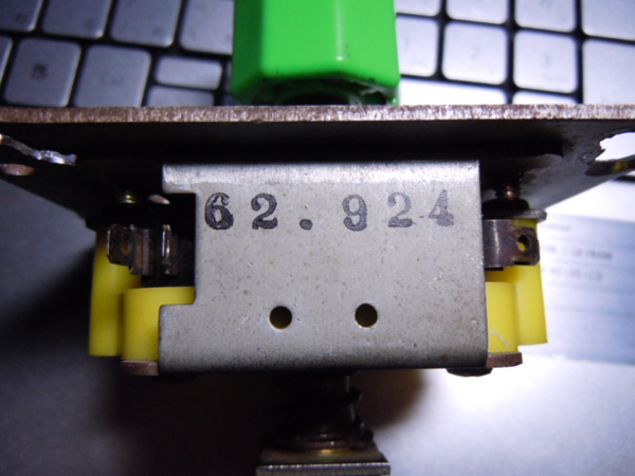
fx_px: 550
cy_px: 238
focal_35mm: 30
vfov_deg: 46.8
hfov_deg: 60.0
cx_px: 318
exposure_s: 1/60
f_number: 3.5
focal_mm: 5.4
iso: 400
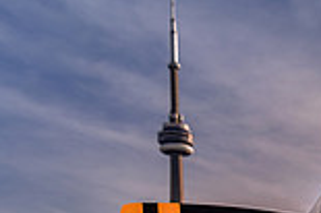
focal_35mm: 97
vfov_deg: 12.5
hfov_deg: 18.4
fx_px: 864
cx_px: 493
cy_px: 419
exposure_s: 1/250
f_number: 5
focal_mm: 24
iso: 64
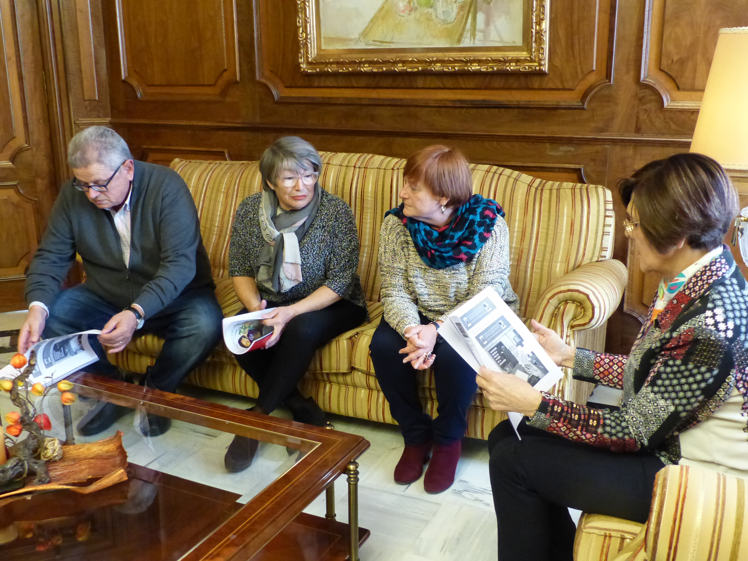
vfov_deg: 38.7
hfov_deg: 50.1
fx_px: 800
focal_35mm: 37
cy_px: 280
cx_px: 374
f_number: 2.8
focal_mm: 6.6
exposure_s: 1/40
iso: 800
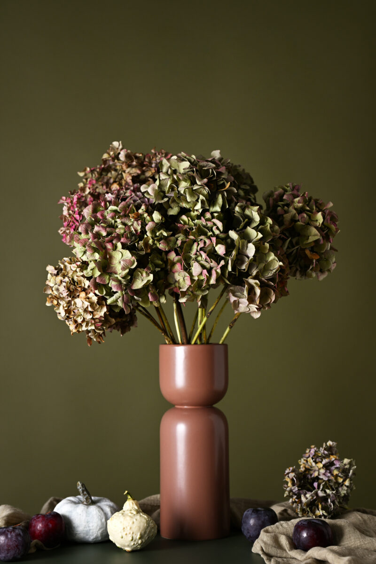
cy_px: 282
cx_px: 188
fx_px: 1332
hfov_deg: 16.1
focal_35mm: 85
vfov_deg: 23.9
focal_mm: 85
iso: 160
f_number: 5
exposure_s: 1/80
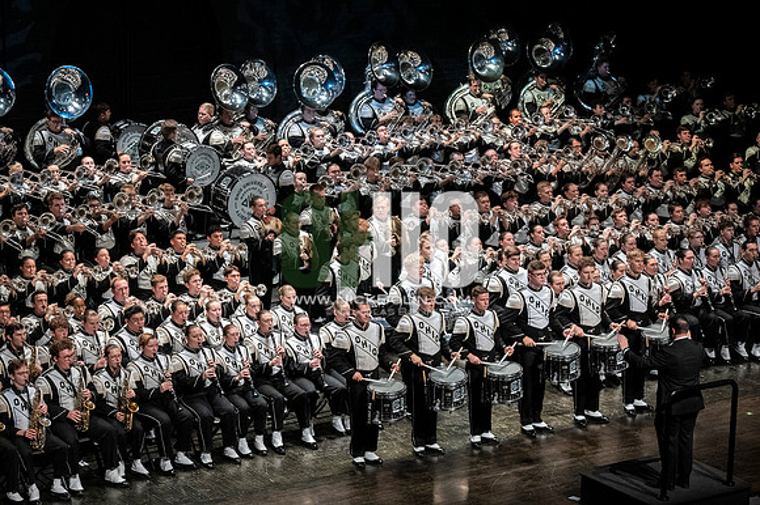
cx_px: 380
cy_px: 252
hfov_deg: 19.5
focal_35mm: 105
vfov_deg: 13.0
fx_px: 2215
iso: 3200
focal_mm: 70
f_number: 4
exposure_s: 1/500
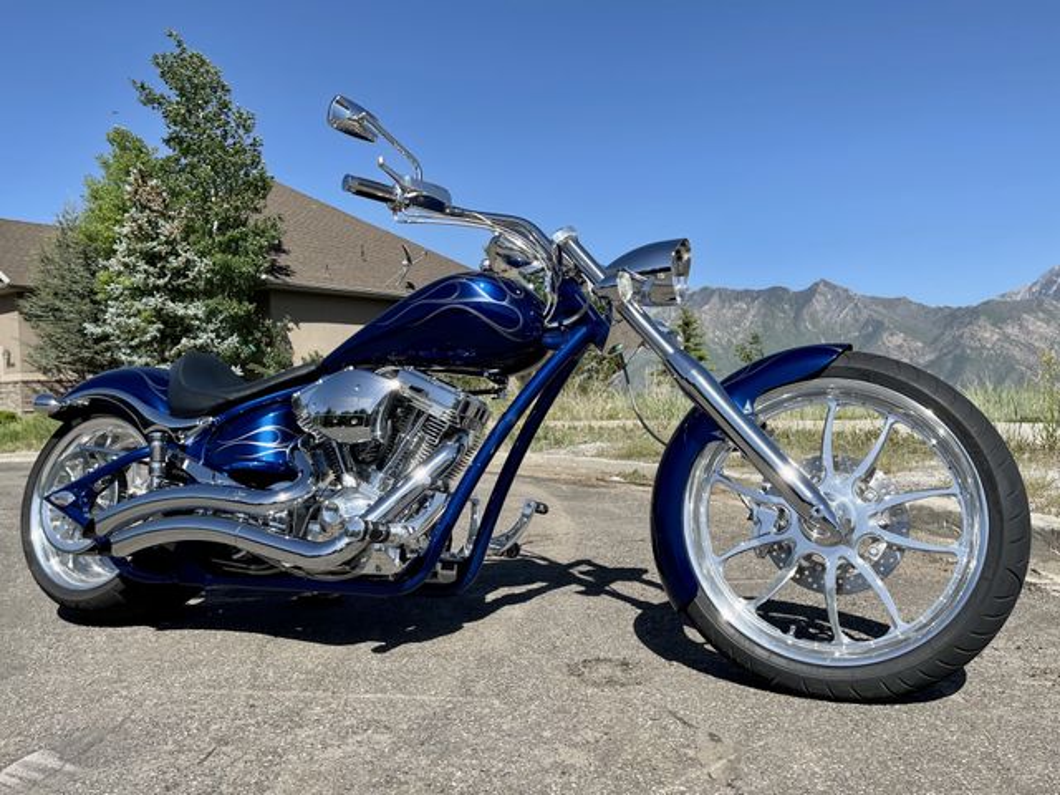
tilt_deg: -1.1
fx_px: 796
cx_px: 530
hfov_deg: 67.3
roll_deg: -0.3
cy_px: 398
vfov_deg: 53.1
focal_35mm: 26
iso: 32
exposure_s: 1/3448
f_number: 1.6
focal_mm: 5.1
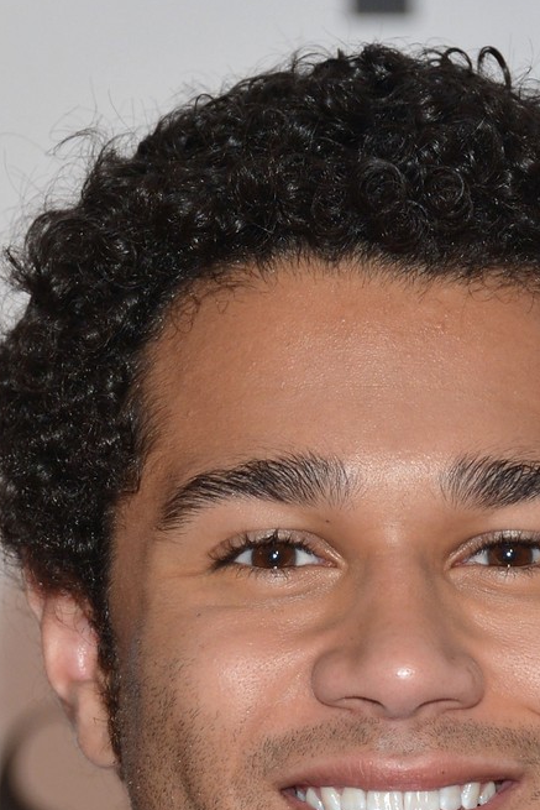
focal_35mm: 336
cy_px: 721
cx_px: 374
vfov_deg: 6.1
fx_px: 7555
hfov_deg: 4.1
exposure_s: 1/250
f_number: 6.3
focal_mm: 180
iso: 1000
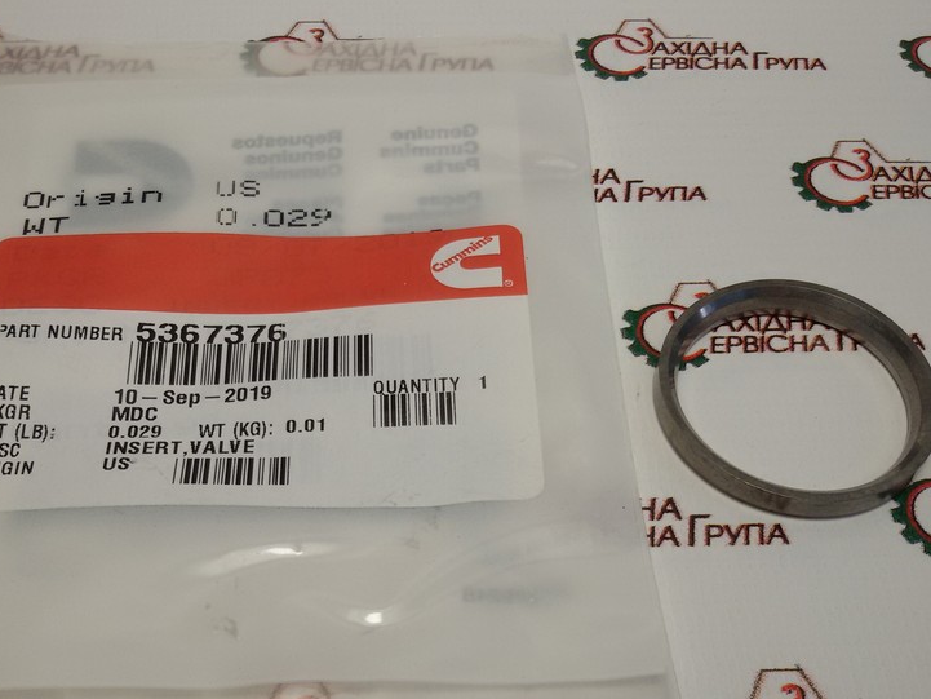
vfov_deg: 33.3
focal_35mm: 43
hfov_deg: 43.7
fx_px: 1157
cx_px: 399
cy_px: 460
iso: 40
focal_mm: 2.93
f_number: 2.4
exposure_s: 1/100
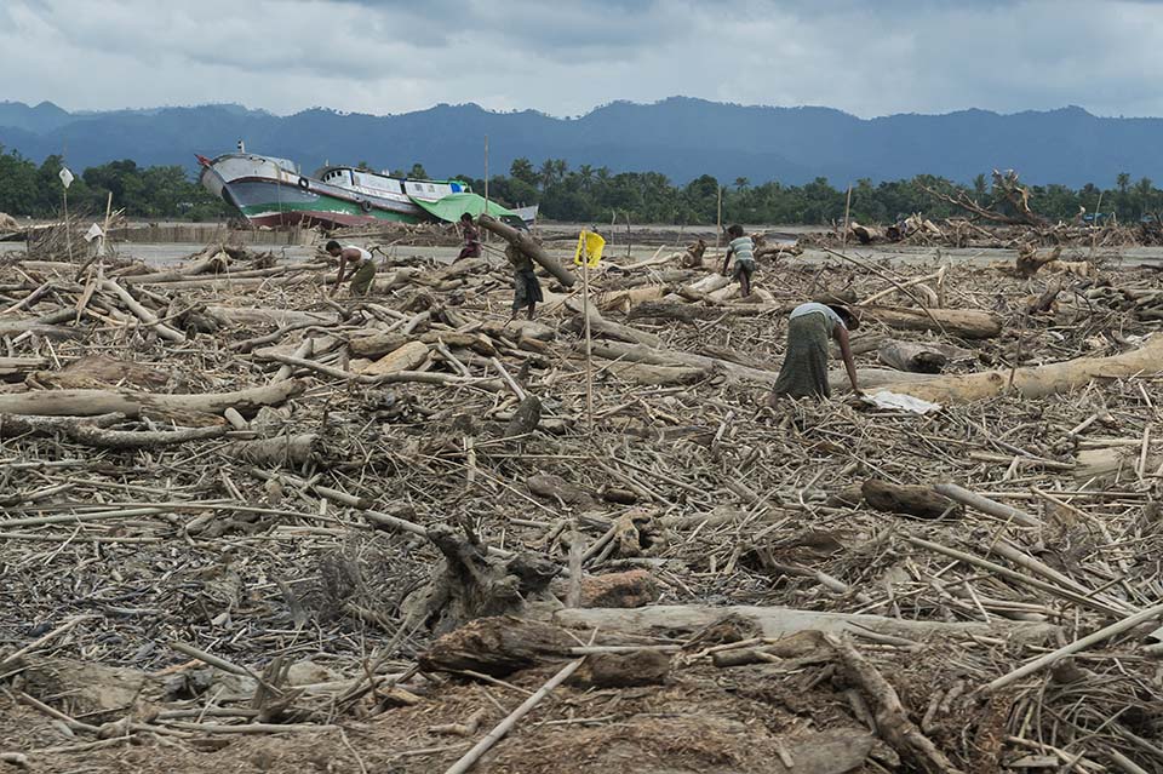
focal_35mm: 70
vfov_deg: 19.4
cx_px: 582
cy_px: 387
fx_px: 2260
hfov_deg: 28.9
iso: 1000
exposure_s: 1/800
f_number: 14
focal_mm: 70
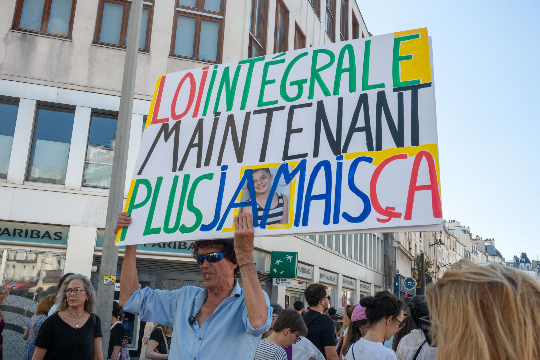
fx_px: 517
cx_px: 270
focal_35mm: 34
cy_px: 180
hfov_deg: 55.1
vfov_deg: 38.4
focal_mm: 34.5
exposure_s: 1/640
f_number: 13
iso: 800
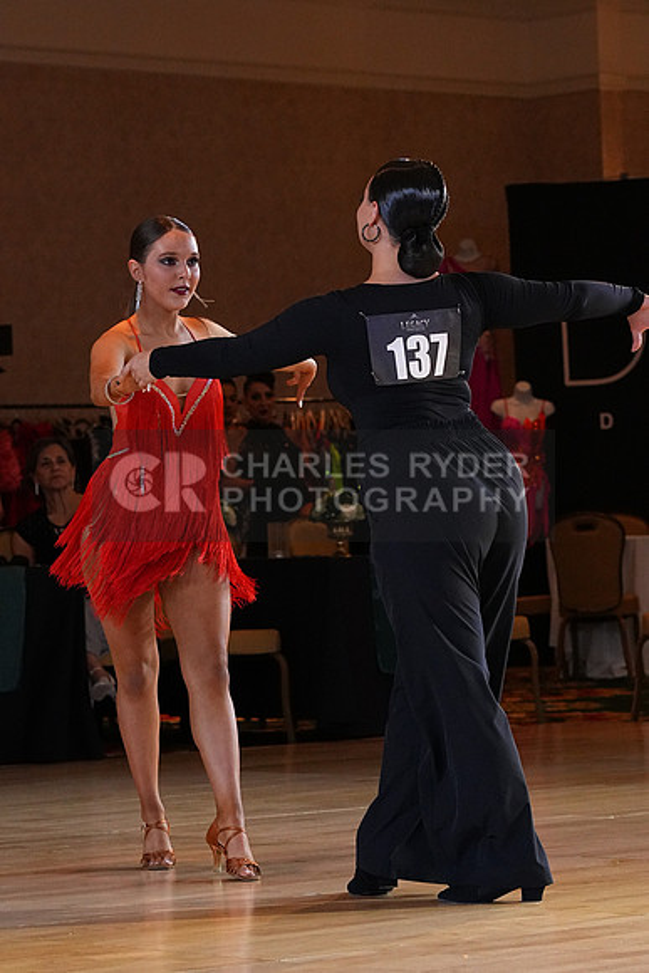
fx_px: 3810
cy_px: 486
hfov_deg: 9.7
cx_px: 324
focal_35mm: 141
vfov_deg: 14.5
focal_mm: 94
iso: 5000
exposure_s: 1/200
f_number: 6.3
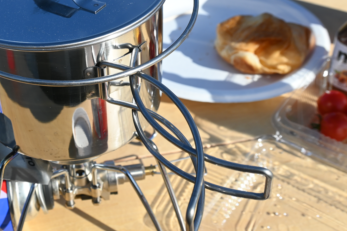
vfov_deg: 25.5
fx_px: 509
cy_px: 79
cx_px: 76
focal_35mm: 53
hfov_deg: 36.5
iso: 100
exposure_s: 1/400
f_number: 7.1
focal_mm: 21
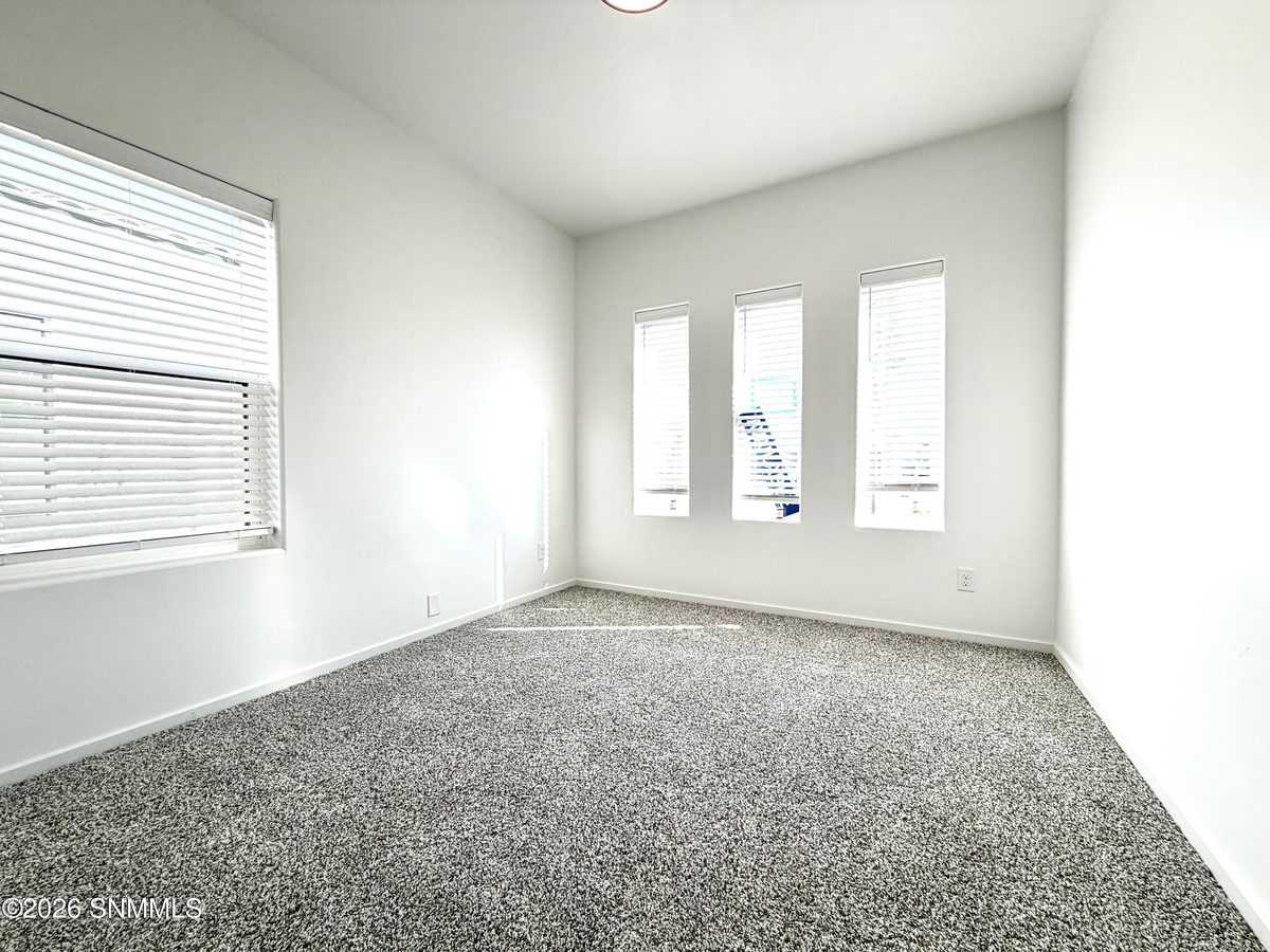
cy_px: 476
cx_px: 635
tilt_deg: -1.5
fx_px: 514
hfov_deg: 102.1
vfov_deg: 85.7
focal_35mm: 14
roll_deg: +0.2
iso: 40
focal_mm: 2.22
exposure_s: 1/191
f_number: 2.2
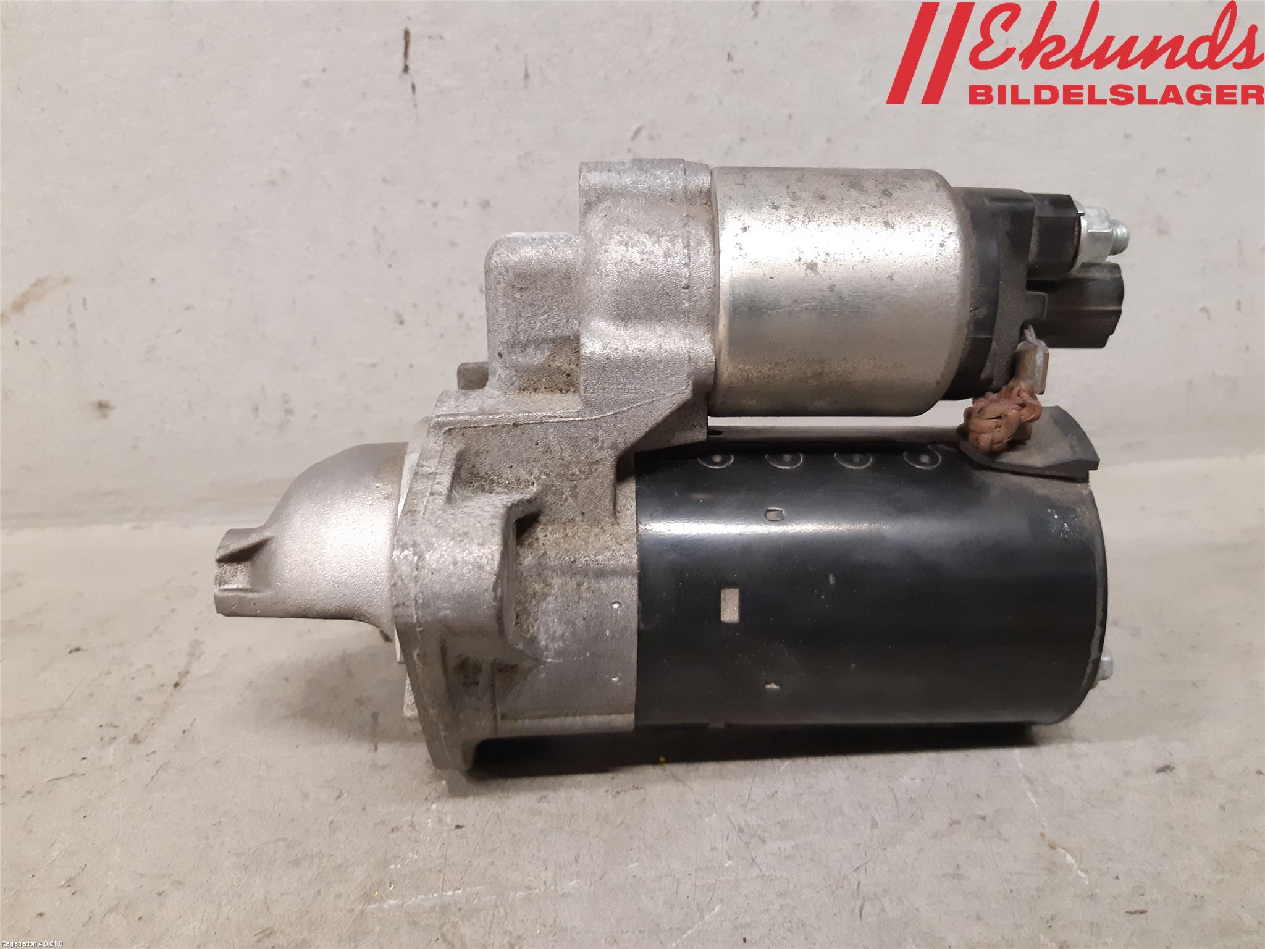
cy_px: 474
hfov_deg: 67.3
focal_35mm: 26
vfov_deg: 53.1
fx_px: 950
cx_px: 632
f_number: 1.7
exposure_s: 1/50
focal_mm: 3.93
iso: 320
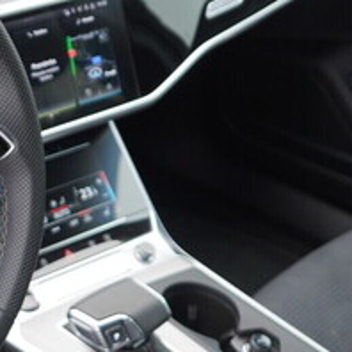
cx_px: -92
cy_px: 225
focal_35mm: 85
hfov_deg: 19.0
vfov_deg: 20.4
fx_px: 978
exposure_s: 1/40
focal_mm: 24
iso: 200
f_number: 2.8
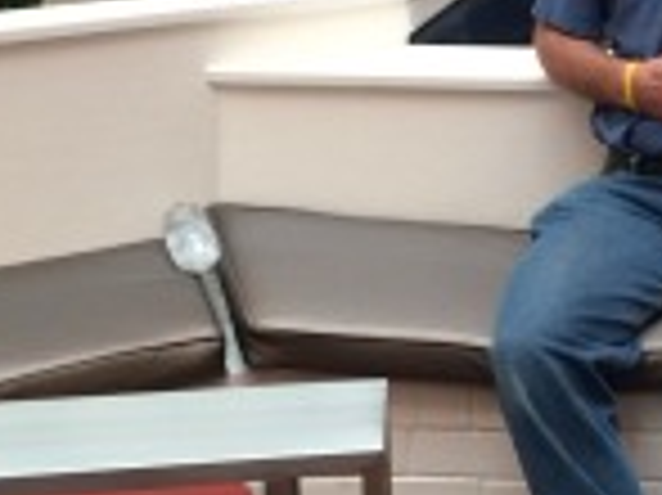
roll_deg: -2.0
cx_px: 1090
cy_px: 122
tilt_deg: -12.6
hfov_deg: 14.3
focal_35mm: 126
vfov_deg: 11.7
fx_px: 2408
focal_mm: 4.15
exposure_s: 1/30
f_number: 2.2
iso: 100
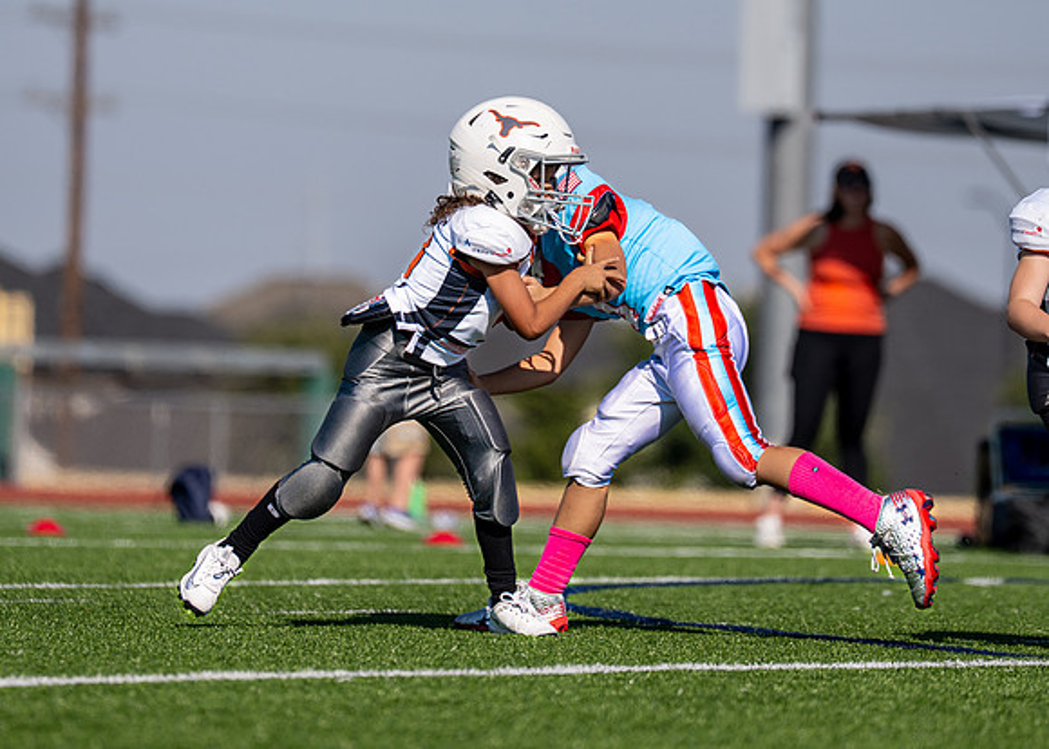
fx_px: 10574
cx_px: 537
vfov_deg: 4.1
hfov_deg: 5.7
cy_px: 187
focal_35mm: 355
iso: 100
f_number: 2.8
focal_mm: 200
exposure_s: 1/2500
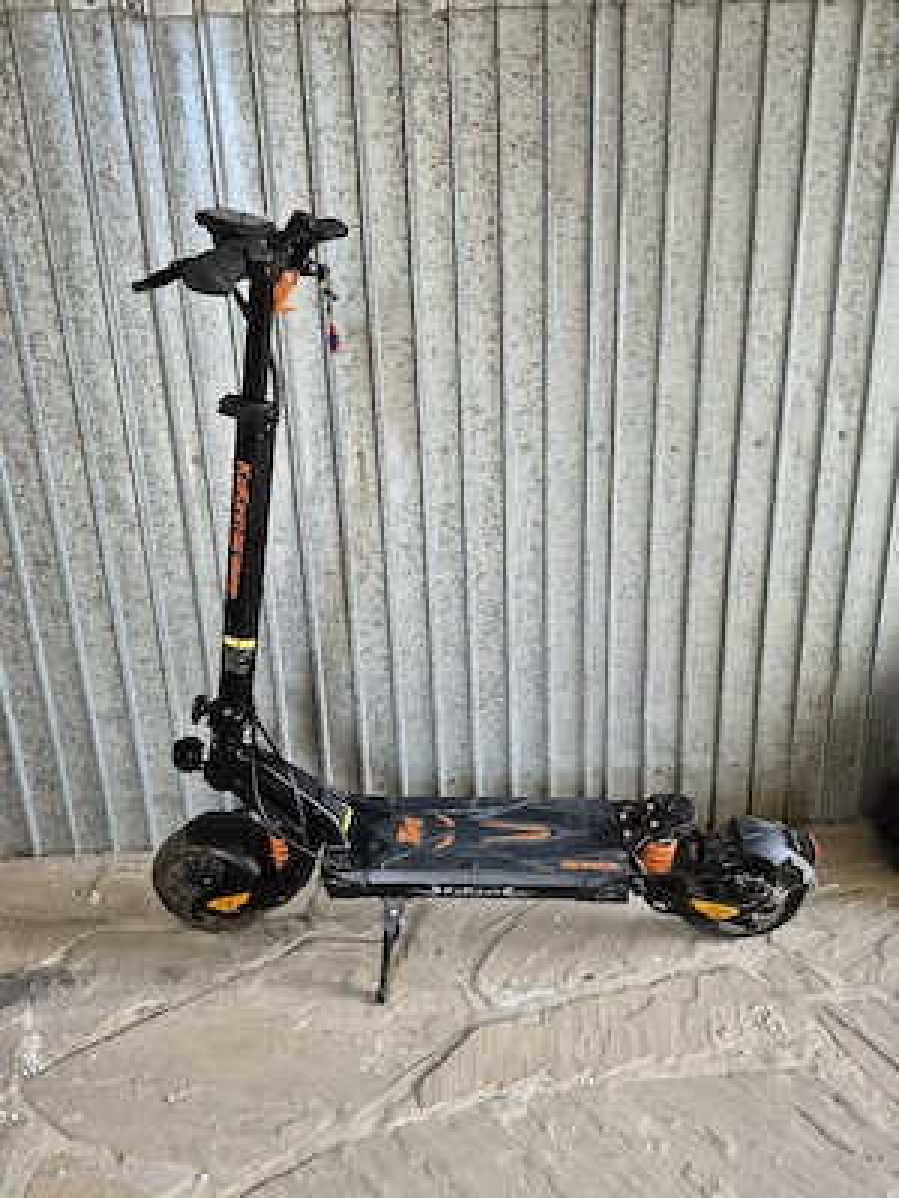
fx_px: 796
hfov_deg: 58.9
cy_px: 599
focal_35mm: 23
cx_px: 450
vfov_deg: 73.9
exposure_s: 1/182
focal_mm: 5.4
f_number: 1.8
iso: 250
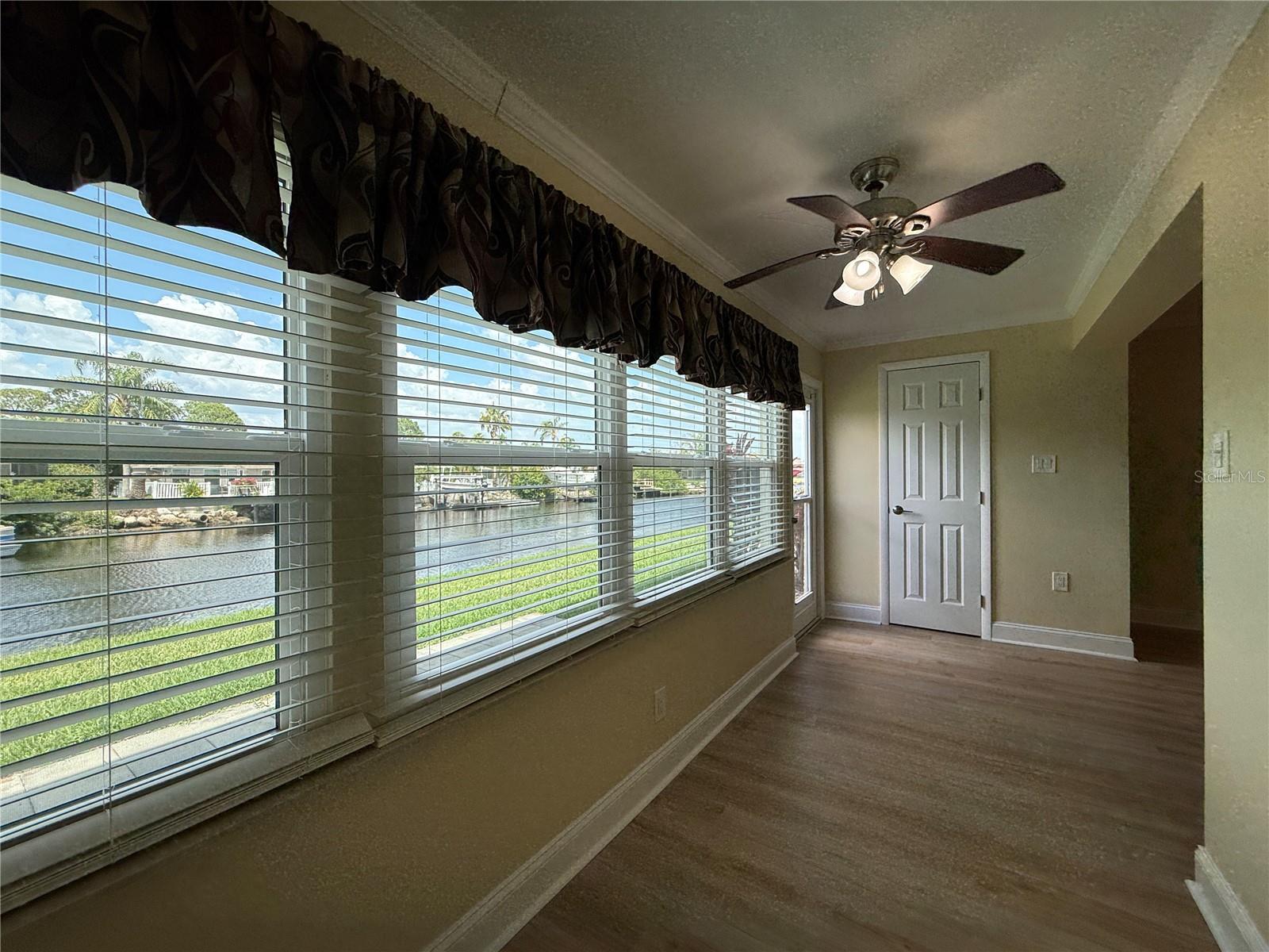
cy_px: 476
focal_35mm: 14
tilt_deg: -0.6
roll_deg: -0.7
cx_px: 634
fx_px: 513
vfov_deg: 85.7
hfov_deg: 102.1
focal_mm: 2.22
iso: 64
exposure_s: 1/451
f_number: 2.2
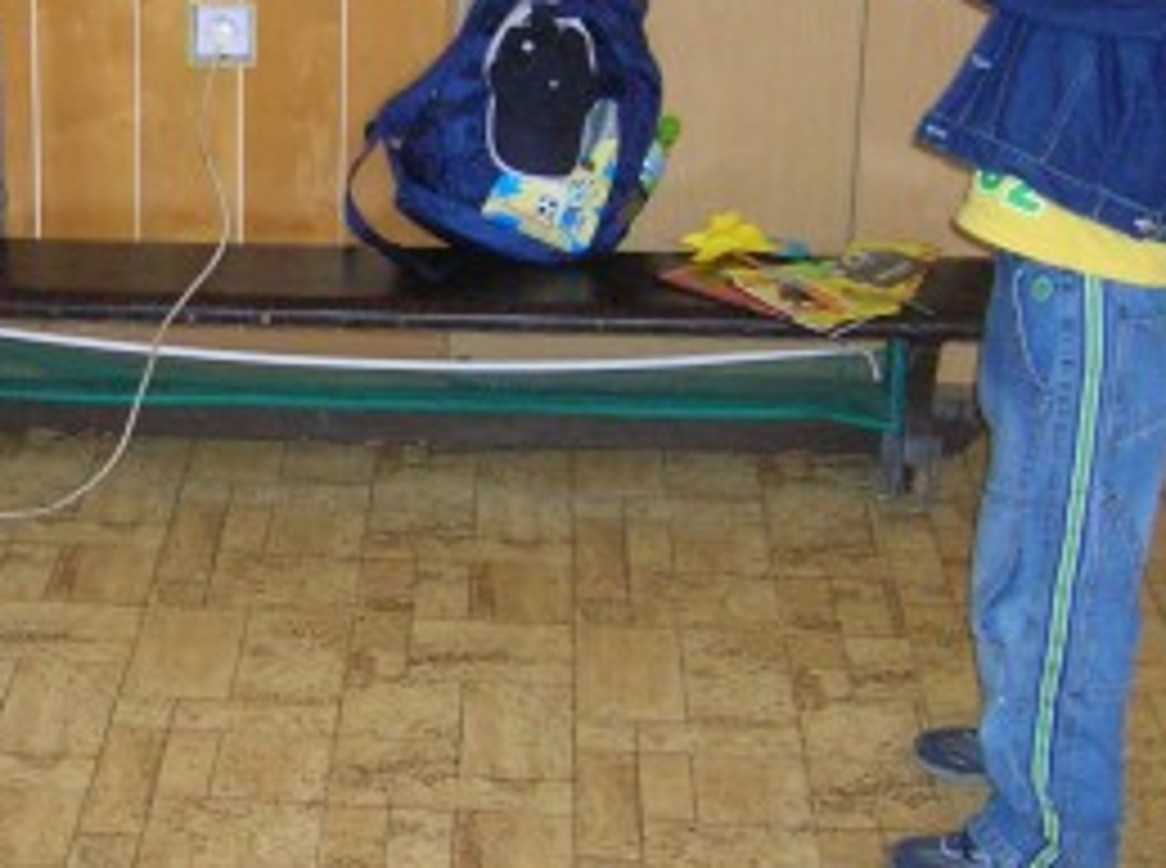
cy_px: 148
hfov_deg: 22.9
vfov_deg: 17.3
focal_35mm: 84
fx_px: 2823
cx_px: 185
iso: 186
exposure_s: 1/60.1
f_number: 2.9
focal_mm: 5.7
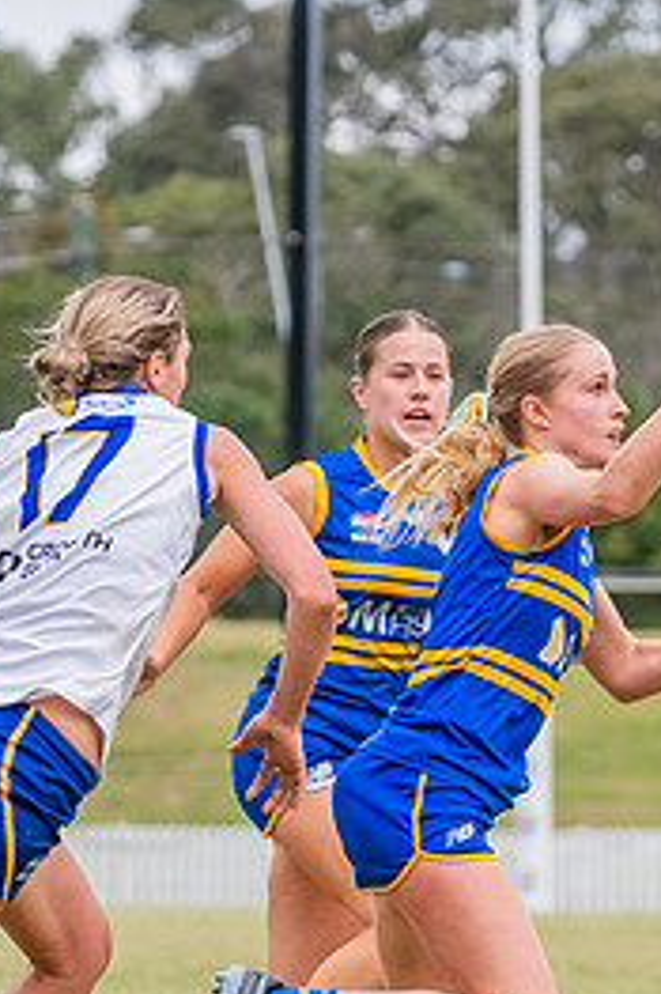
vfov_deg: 3.7
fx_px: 15249
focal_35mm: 553
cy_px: 890
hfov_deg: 2.5
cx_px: 683
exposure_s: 1/1250
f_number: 7.1
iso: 800
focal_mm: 195
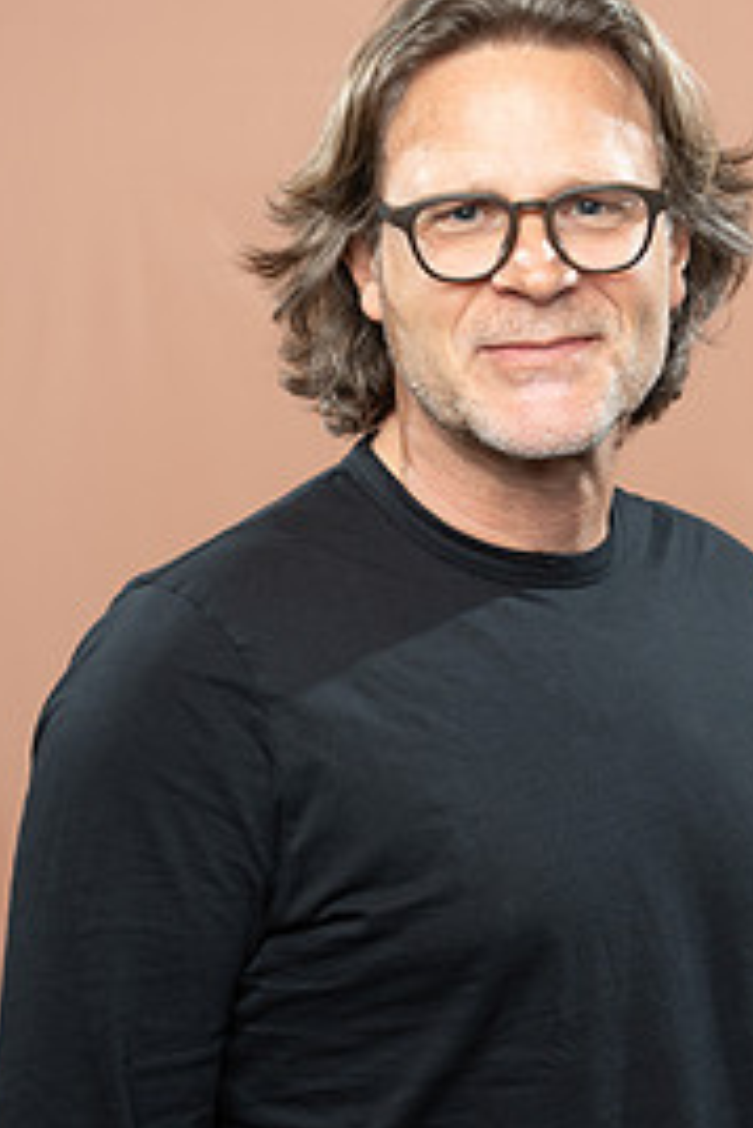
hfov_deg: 11.3
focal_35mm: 121
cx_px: 534
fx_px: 3791
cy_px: 737
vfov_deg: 16.9
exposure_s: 1/160
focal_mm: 72
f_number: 4
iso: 320
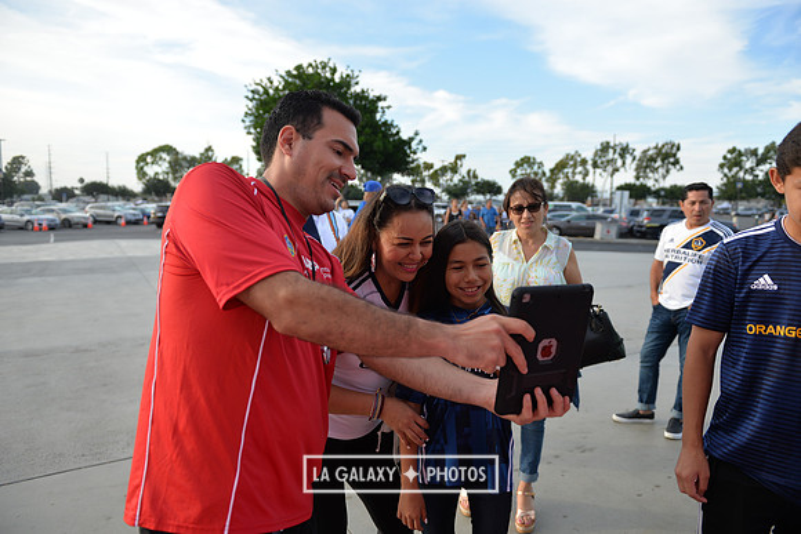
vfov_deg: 53.2
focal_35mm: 24
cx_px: 400
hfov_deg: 73.7
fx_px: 534
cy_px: 267
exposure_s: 1/1000
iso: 200
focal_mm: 24
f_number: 2.8
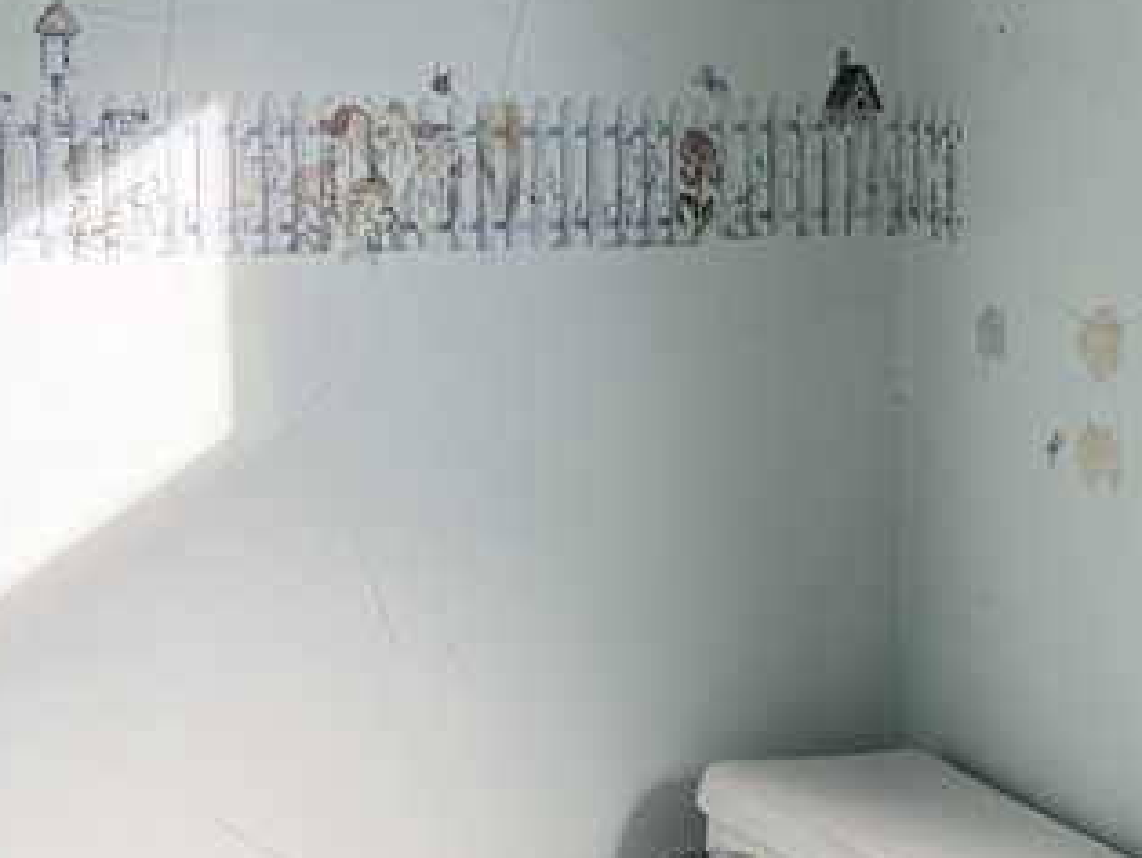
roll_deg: -1.3
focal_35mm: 110
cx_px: 1291
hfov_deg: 17.2
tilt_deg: -7.9
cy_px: 367
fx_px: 3632
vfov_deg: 13.5
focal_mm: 6.76
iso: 100
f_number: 1.78
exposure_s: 1/410
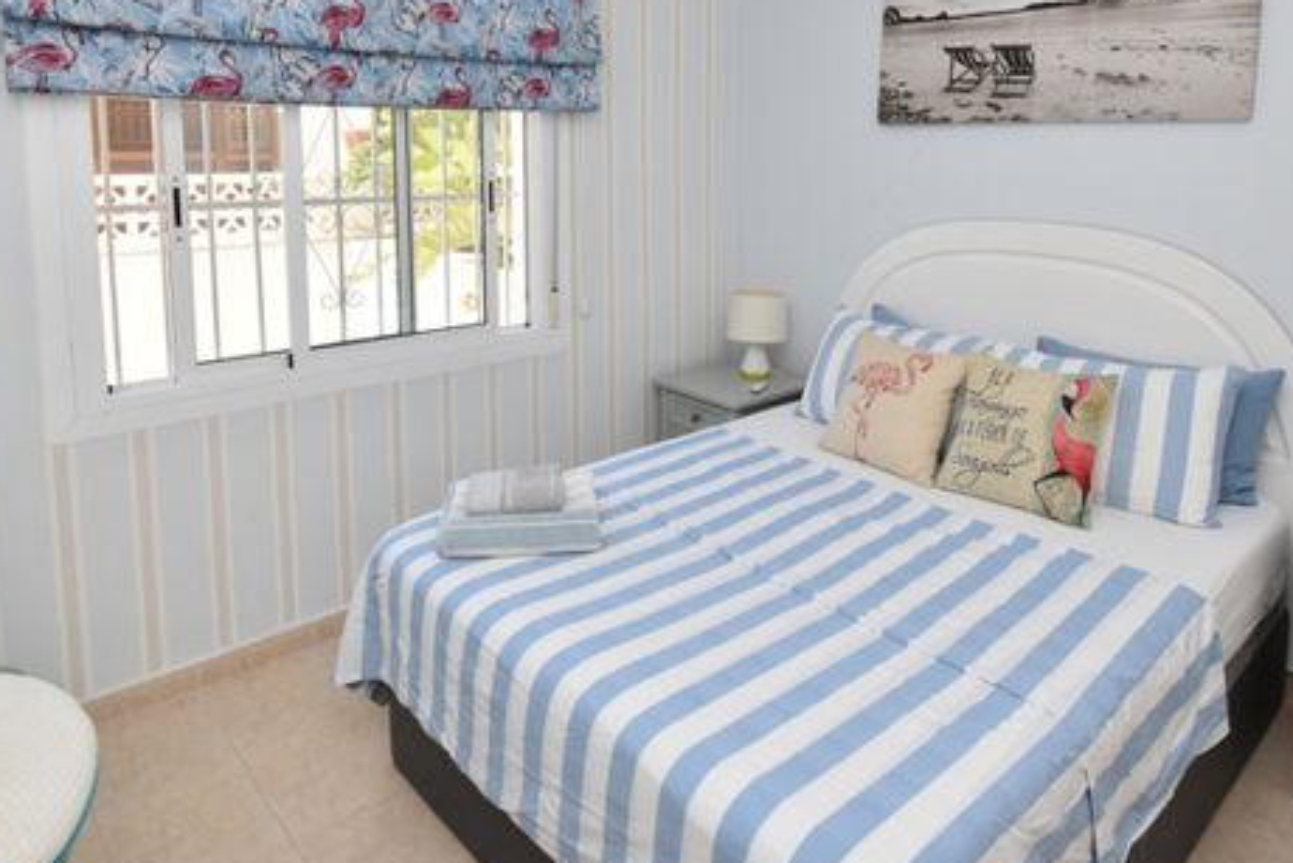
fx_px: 826
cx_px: 684
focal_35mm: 23
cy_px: 239
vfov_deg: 53.2
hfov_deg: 76.0
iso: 400
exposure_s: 1/250
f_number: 5.6
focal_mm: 10
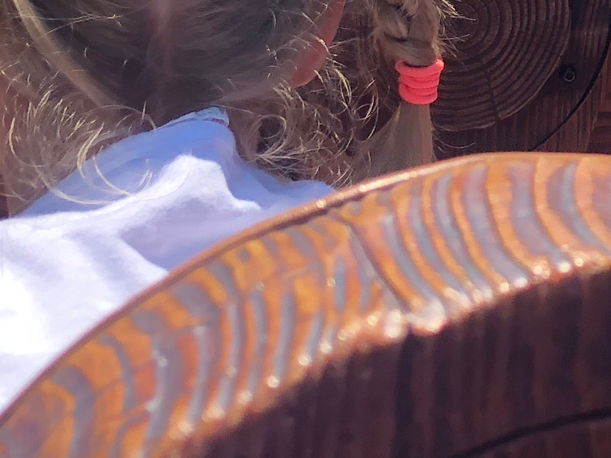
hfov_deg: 15.5
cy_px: -236
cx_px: 796
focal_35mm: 121
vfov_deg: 11.7
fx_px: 2136
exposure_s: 1/607
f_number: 1.8
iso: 20
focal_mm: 3.99
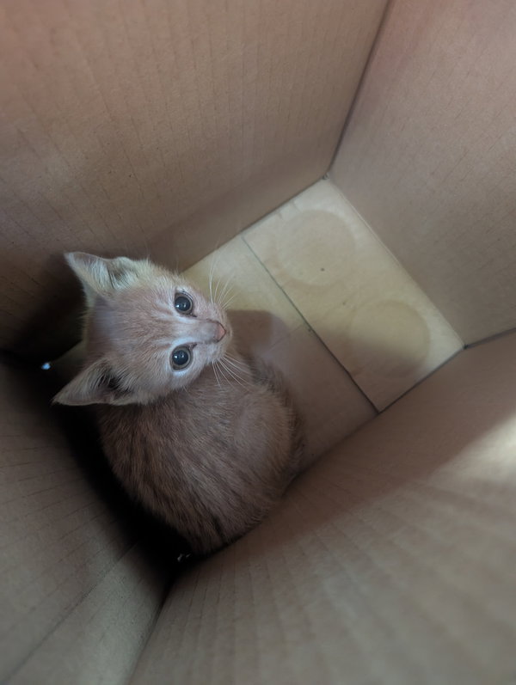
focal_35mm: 24
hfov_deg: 56.9
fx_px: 476
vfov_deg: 71.5
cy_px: 342
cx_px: 258
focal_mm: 6.9
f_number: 1.68
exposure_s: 1/24.2
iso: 2387
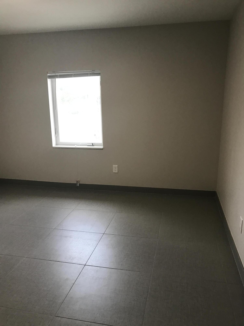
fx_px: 263
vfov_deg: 63.4
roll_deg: +0.8
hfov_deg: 49.7
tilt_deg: -11.9
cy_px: 163
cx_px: 122
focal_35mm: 28
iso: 25
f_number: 1.8
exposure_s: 1/40
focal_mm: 3.99
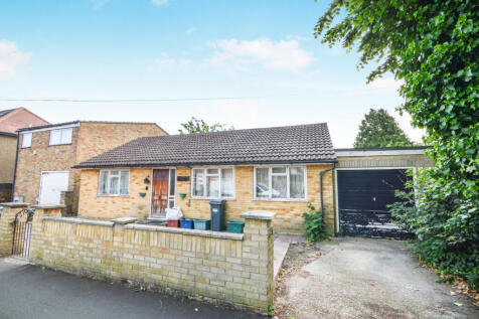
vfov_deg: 77.3
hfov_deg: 100.4
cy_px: 160
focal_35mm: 15
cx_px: 240
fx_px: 200
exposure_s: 1/160
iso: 100
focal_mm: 10
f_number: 6.3
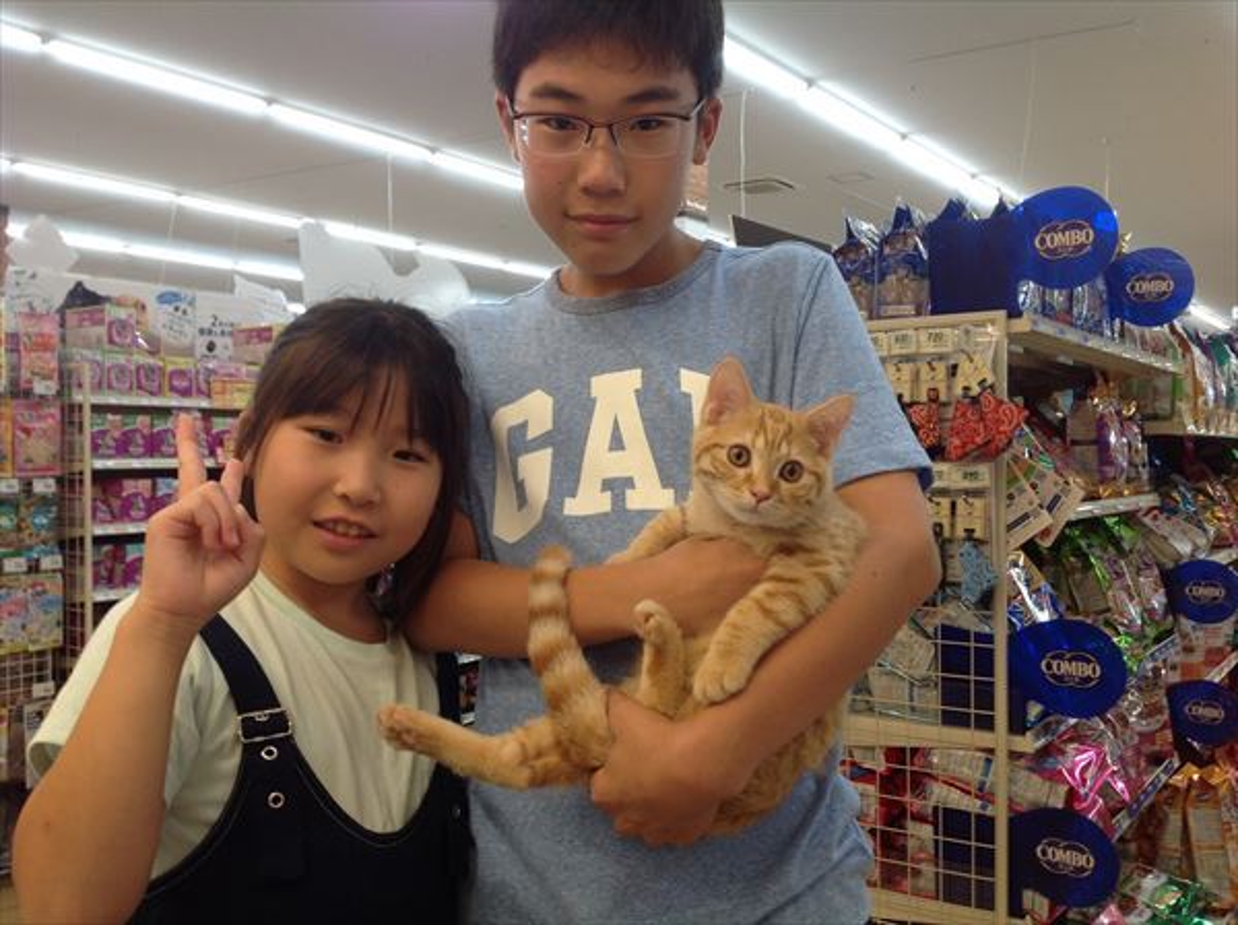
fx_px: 1250
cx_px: 619
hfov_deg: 52.7
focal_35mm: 35
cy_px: 462
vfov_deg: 40.6
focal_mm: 4.28
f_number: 2.4
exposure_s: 1/40
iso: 50
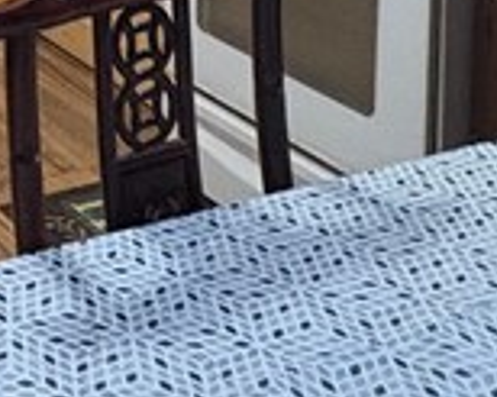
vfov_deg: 14.5
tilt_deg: -4.4
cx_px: -148
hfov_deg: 19.4
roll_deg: +1.0
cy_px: -358
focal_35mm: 91
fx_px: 1338
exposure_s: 1/60
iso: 500
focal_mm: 2.22
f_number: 2.2
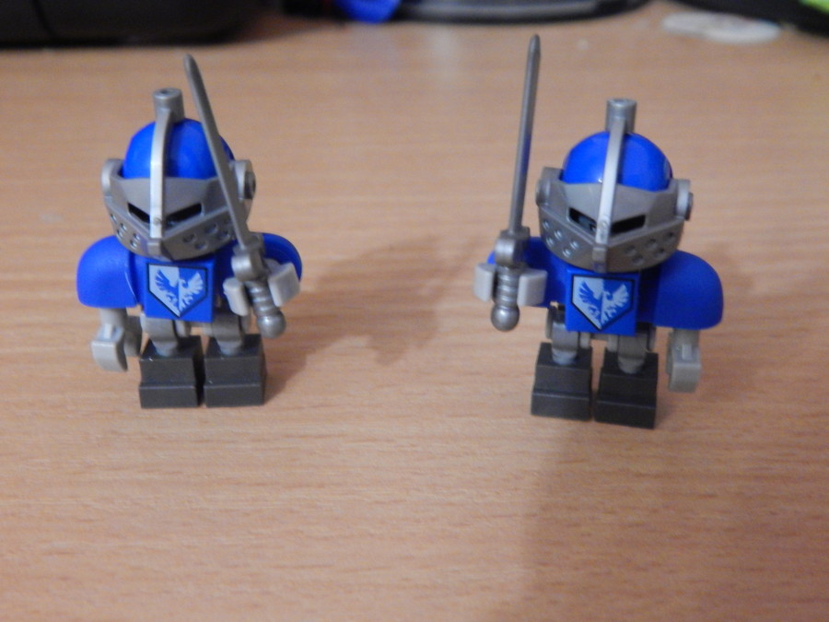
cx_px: 414
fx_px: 910
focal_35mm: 38
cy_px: 311
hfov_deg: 49.0
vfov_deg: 37.7
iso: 800
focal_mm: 6.8
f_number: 3.4
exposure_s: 1/2
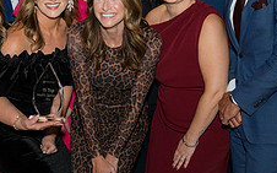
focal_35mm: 90
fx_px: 681
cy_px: 26
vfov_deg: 14.3
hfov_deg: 22.8
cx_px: 81
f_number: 5
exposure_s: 1/160
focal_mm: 34.5
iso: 800
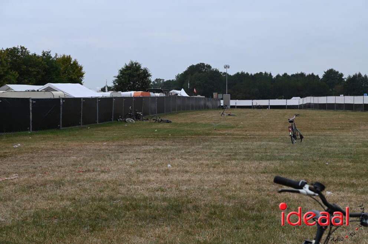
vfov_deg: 19.4
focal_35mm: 70
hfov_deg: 28.9
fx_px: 715
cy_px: 122
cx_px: 184
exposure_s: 1/640
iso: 320
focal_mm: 70
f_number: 6.3
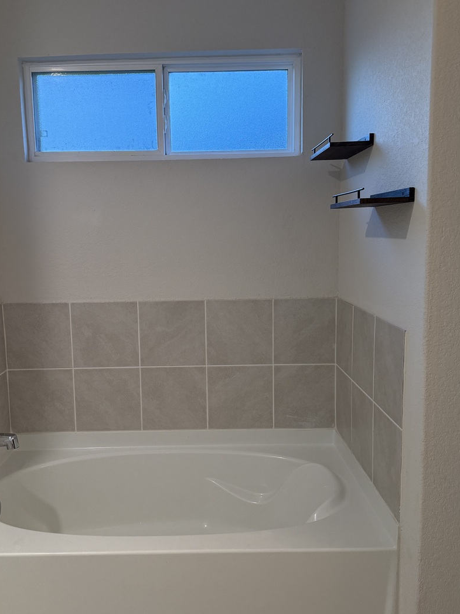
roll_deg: -0.3
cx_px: 206
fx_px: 585
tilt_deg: -8.4
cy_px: 328
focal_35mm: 33
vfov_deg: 55.3
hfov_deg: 42.9
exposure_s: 1/120
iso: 250
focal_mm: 6.76
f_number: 1.78
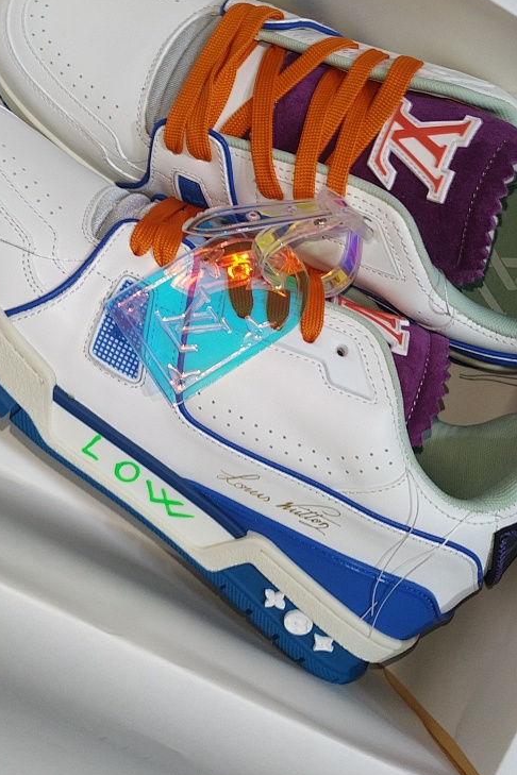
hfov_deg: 35.8
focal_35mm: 37
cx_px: 207
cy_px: 350
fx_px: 797
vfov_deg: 51.8
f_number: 1.9
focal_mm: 3.94
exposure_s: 1/25
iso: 125
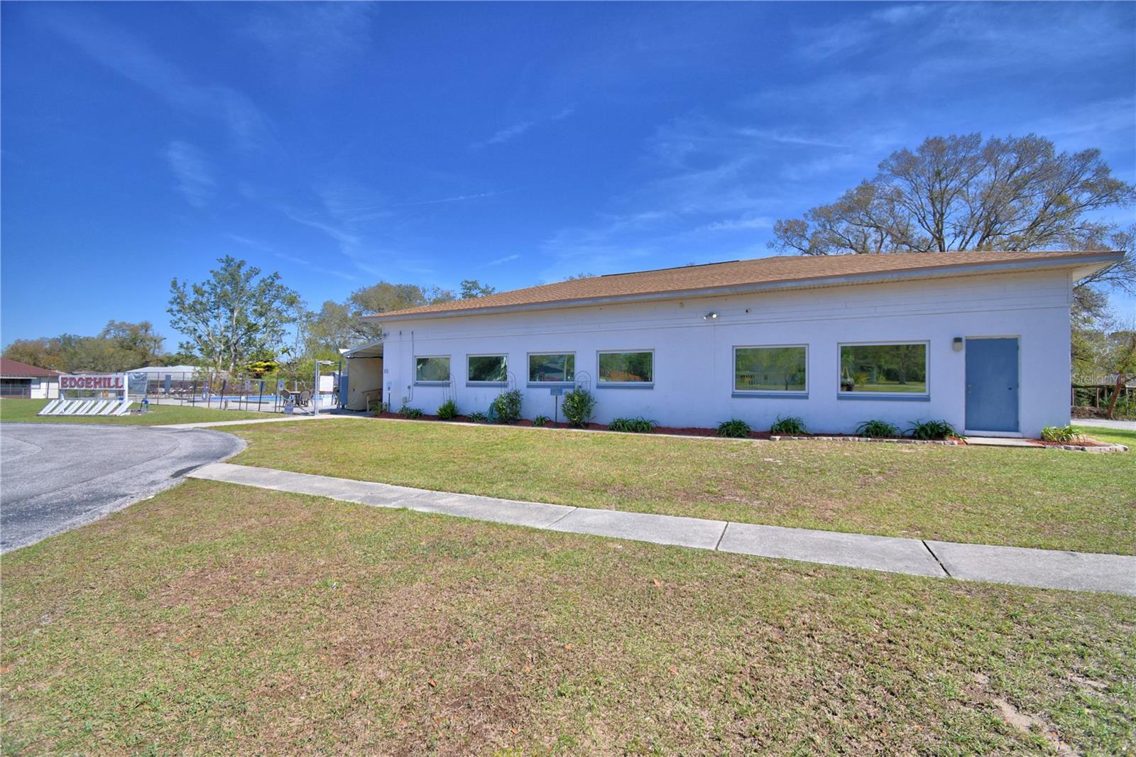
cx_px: 568
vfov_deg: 77.3
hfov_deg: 100.4
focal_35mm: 15
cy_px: 378
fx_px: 473
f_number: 4.5
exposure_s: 1/1250
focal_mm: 10
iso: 100
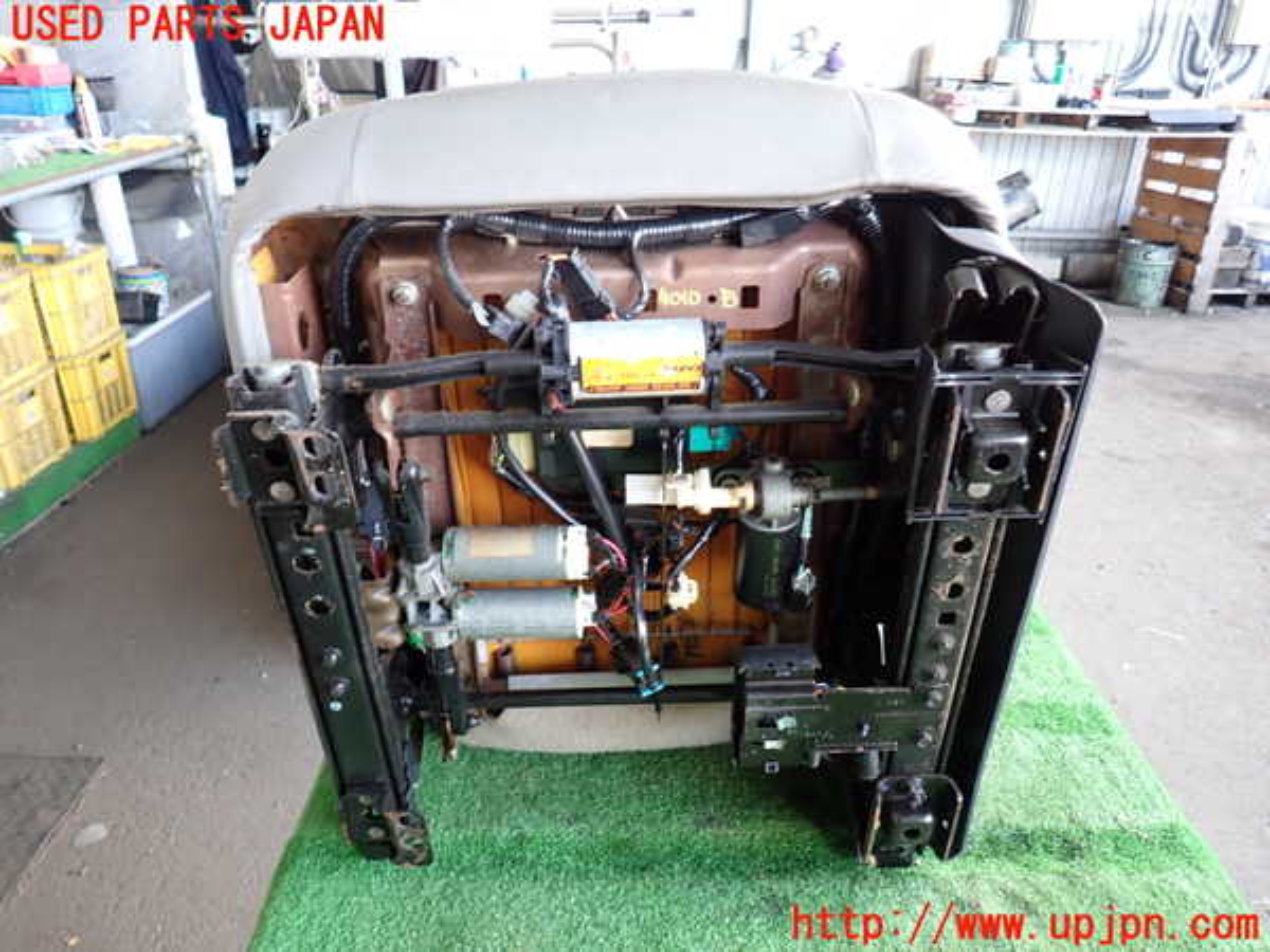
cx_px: 635
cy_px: 476
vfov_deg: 54.9
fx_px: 917
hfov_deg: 69.4
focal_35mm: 25
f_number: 2
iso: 200
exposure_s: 1/40
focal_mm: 4.5
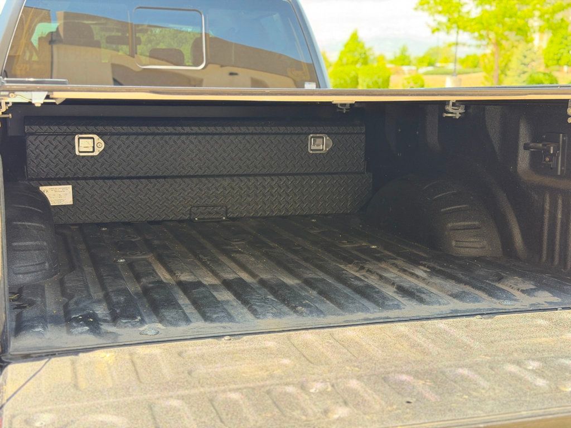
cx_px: 286
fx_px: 792
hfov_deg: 39.7
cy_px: 214
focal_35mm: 48
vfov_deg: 30.3
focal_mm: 6.76
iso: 160
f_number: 1.78
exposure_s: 1/173
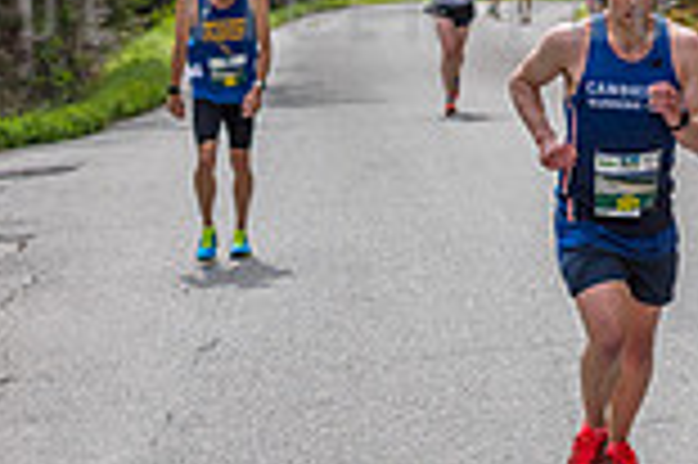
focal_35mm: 203
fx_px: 3932
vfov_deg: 6.7
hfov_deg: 10.1
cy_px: -212
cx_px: 558
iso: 400
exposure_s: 1/3200
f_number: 4
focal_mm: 70
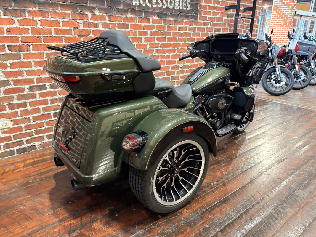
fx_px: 237
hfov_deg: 67.3
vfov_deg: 53.1
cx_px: 158
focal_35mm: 26
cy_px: 118
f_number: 1.6
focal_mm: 5.96
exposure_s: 1/40
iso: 400
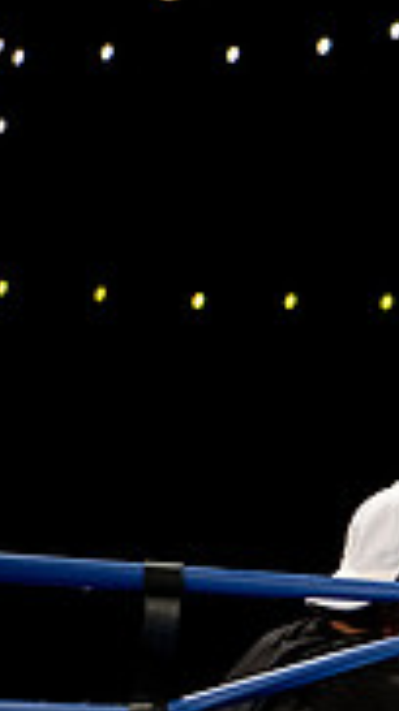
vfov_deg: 9.2
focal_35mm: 234
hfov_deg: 5.0
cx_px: 1001
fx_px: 4414
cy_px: 736
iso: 1600
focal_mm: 70
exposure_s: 1/800
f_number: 2.8
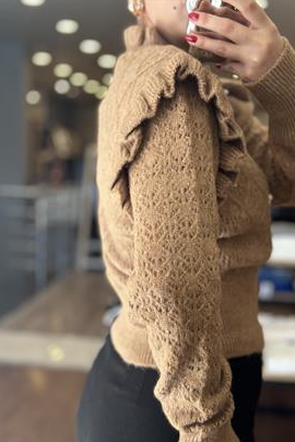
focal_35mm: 51
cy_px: 223
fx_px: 626
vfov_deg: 38.9
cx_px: 148
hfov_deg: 26.5
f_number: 1.78
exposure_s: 1/209
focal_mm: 6.86
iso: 80
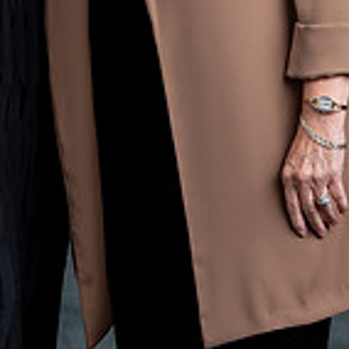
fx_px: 3376
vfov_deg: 5.9
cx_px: 81
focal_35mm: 296
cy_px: -86
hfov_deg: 5.9
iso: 100
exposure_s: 1/125
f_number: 8
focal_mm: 110
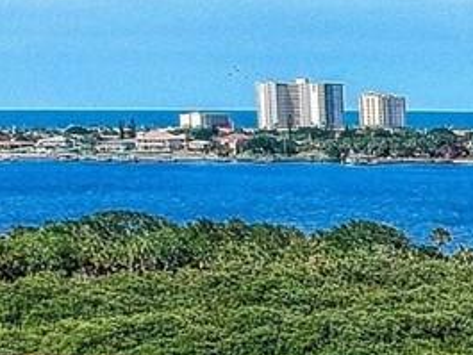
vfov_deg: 9.7
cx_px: 1025
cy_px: 442
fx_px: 2064
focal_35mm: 151
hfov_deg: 11.4
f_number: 2.6
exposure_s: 1/1600
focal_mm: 4.49
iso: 101
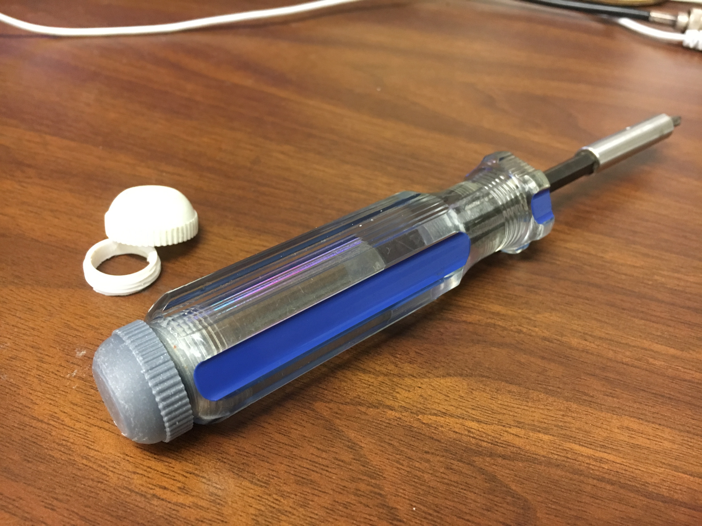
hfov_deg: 61.7
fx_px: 588
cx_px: 351
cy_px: 263
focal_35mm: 29
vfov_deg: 48.2
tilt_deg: -40.9
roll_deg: -4.1
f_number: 2.2
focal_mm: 4.15
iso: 200
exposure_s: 1/30
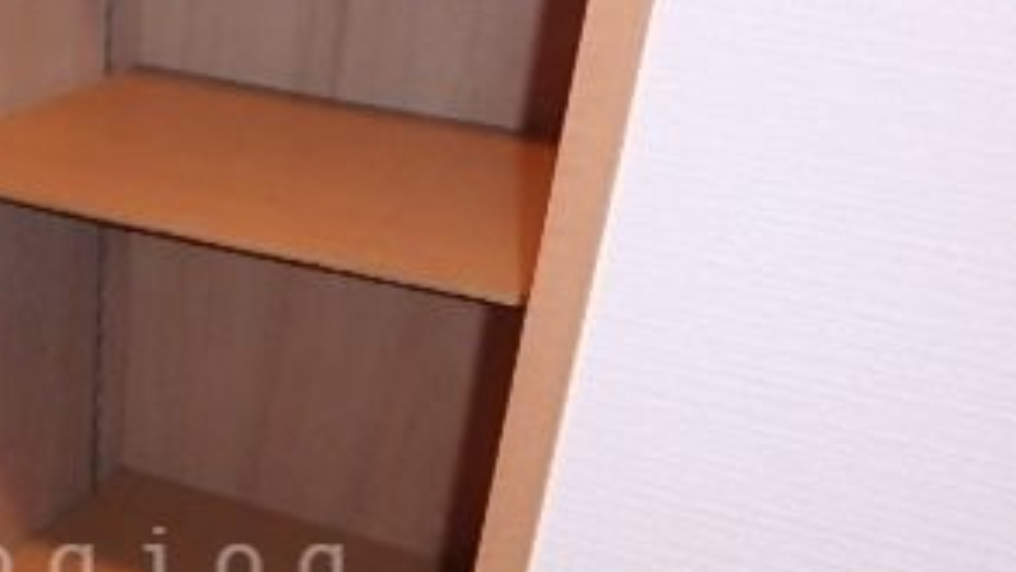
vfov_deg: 23.0
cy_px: 569
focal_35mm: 50
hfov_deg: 38.8
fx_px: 1347
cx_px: 125
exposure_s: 1/30
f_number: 3.5
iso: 400
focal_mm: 3.7
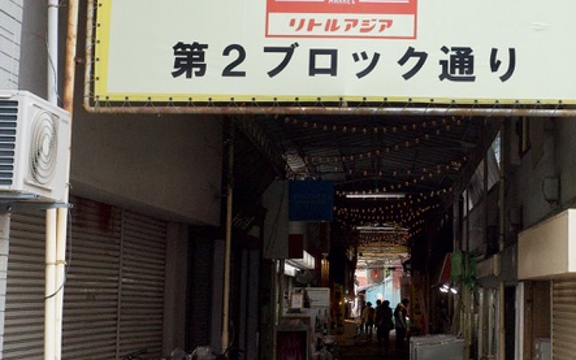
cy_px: 167
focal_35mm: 70
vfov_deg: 18.6
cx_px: 438
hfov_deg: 28.9
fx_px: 1099
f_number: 3.5
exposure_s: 1/1500
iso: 640
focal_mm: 18.3
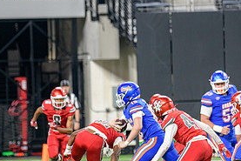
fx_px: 3081
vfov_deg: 3.0
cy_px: 100
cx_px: 146
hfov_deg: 4.5
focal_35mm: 460
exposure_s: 1/400
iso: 1000
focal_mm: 220
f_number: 2.8
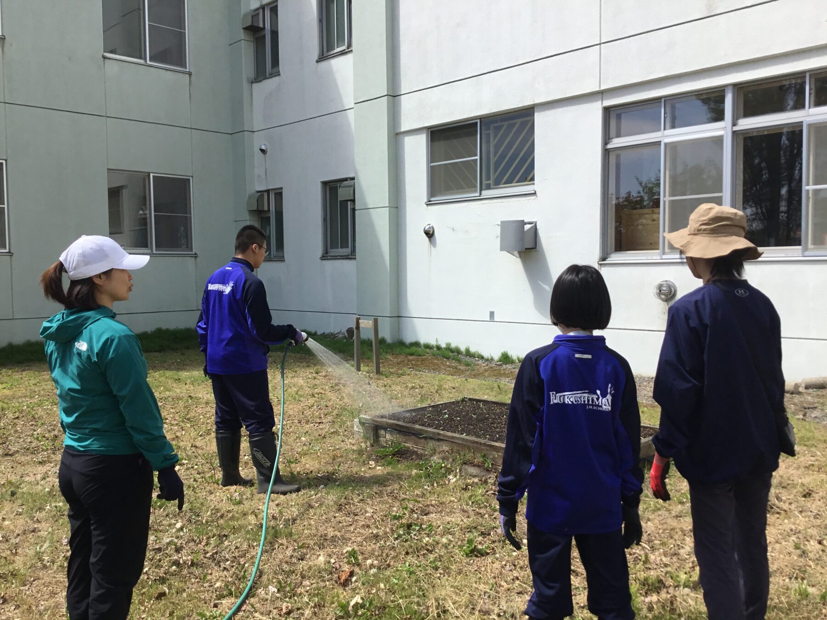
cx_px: 414
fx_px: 741
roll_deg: -0.3
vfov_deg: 45.4
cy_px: 310
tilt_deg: -2.4
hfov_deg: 58.4
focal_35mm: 31
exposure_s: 1/1294
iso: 25
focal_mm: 3.3
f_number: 2.4
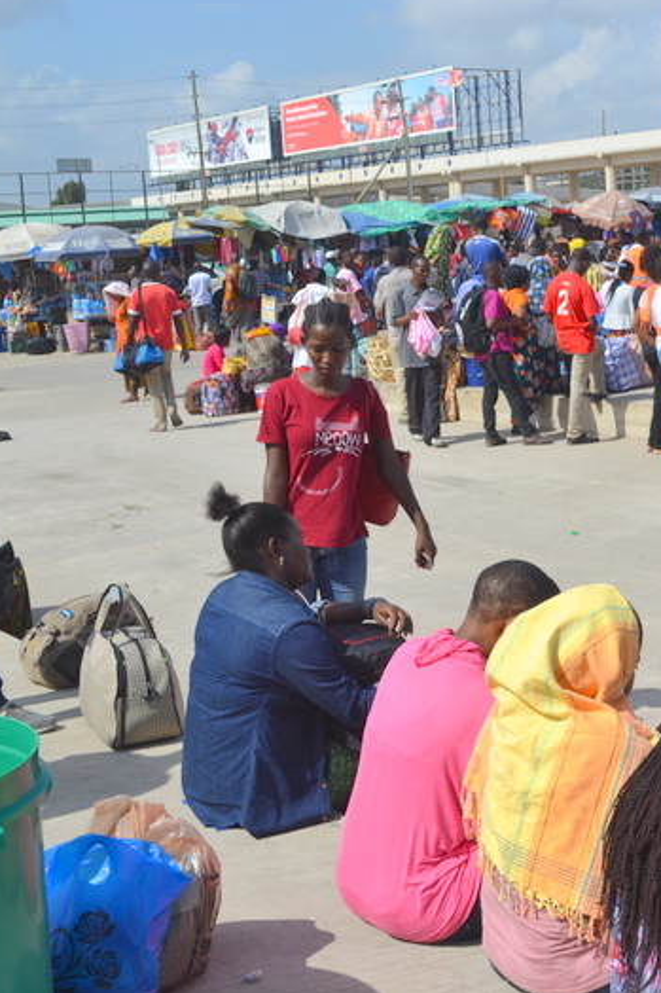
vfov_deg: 36.3
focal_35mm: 55
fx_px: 1516
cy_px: 495
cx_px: 589
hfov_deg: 24.0
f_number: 9
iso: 100
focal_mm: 24
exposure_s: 1/320
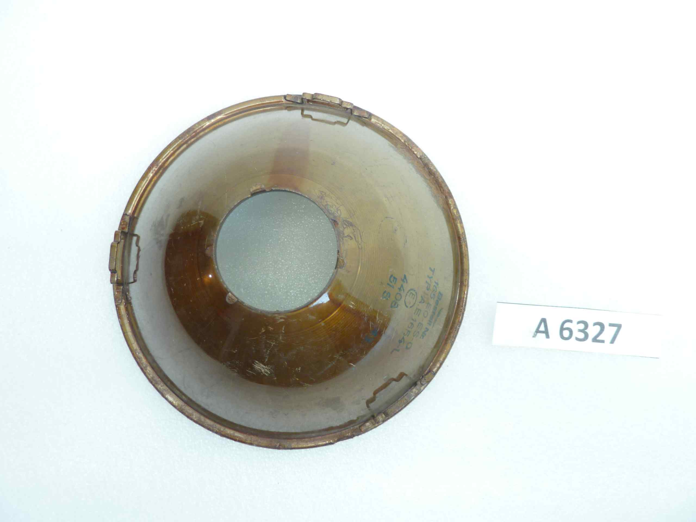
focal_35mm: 25
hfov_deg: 69.4
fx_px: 503
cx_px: 348
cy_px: 261
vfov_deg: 54.9
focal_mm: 4.1
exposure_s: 1/10
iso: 80
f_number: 3.3
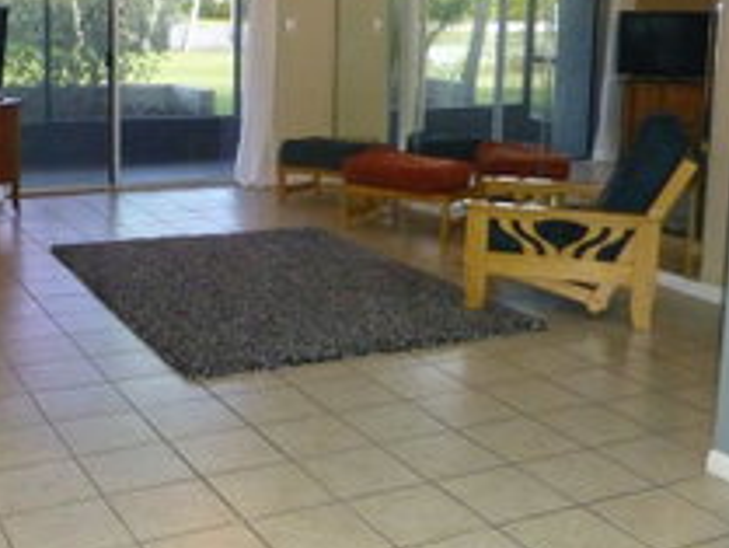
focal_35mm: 49
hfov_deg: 38.6
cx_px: 263
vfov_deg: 29.4
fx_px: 1033
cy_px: 171
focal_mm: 4.3
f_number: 3.3
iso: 800
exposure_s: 1/60
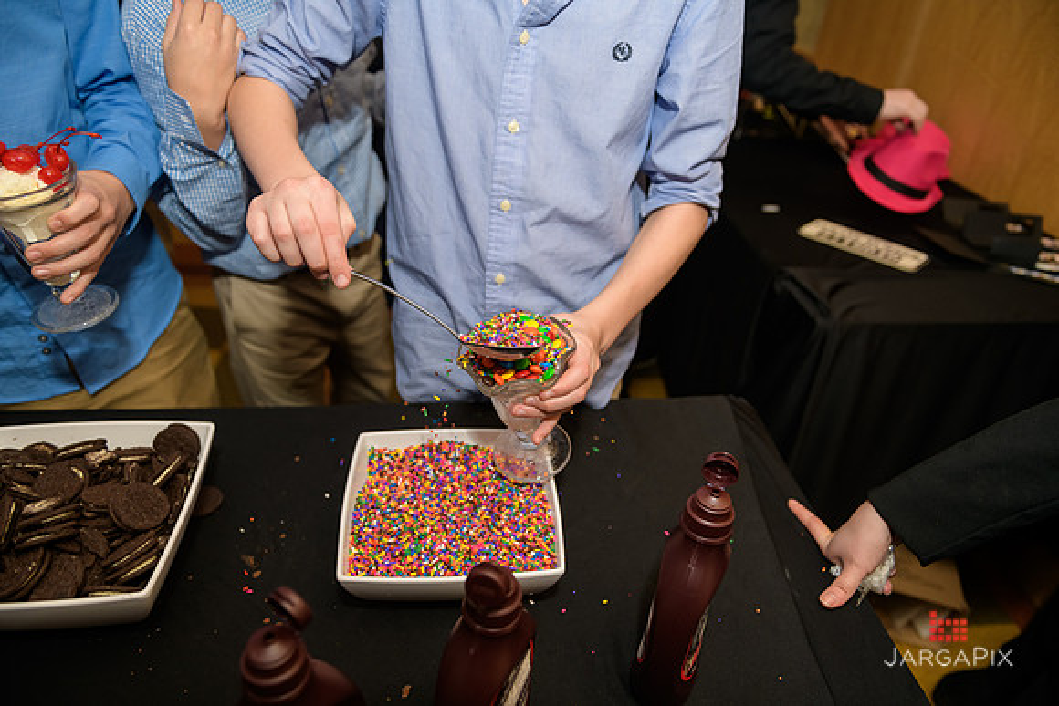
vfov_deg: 53.2
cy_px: 353
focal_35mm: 24
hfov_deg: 73.7
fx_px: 706
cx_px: 530
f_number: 3.2
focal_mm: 24
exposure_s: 1/125
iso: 640
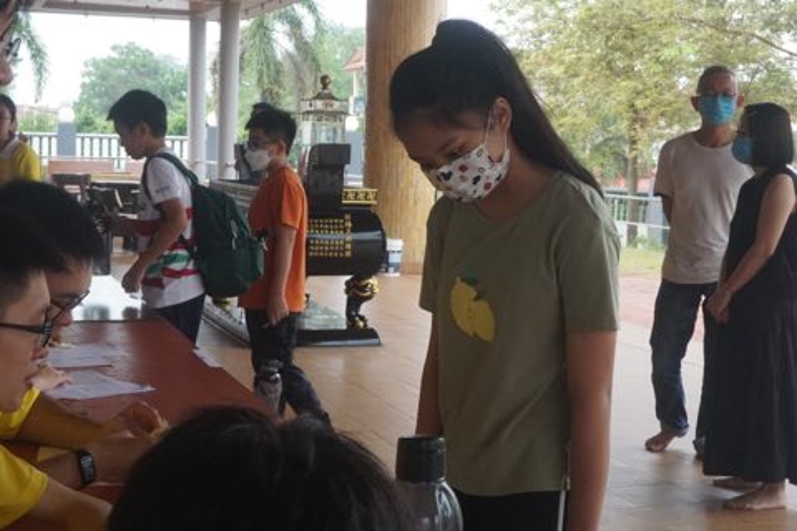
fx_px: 1262
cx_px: 398
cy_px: 266
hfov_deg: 35.1
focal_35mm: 57
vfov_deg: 23.8
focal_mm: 38
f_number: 14
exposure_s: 1/125
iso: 2500
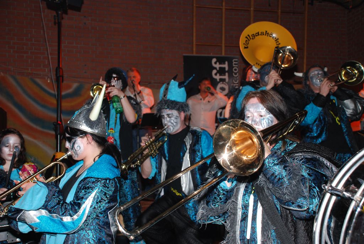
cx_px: 182
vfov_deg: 32.0
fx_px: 425
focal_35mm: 42
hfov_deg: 46.4
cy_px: 122
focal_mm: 28
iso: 200
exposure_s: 1/60
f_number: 4
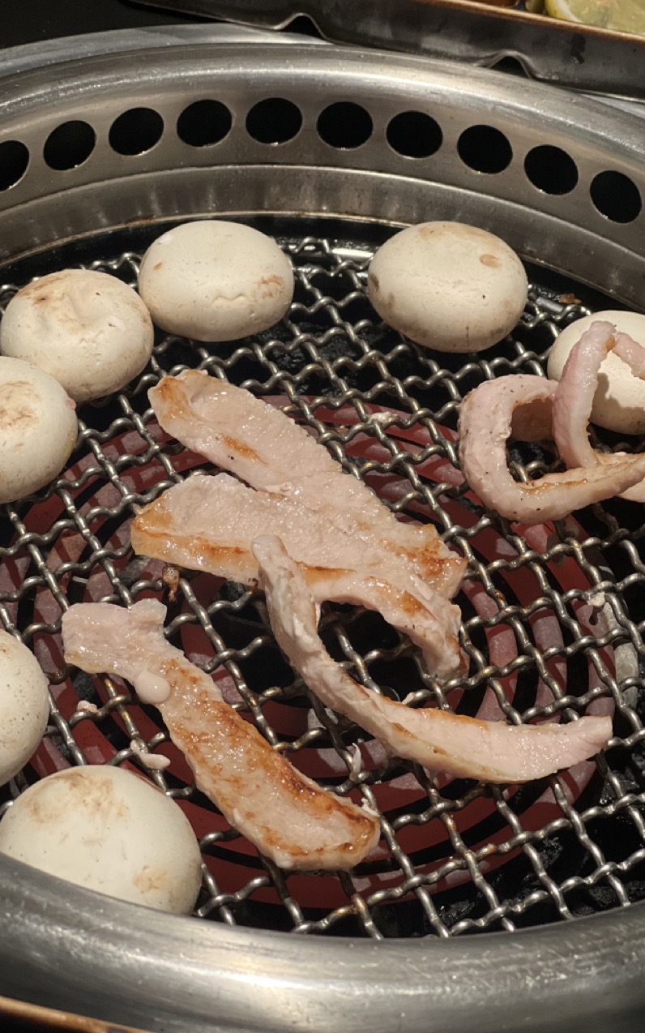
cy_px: 517
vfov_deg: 25.2
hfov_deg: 15.9
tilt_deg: -43.5
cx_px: 311
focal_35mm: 82
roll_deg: -6.3
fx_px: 2307
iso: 250
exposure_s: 1/108
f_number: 2.8
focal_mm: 9
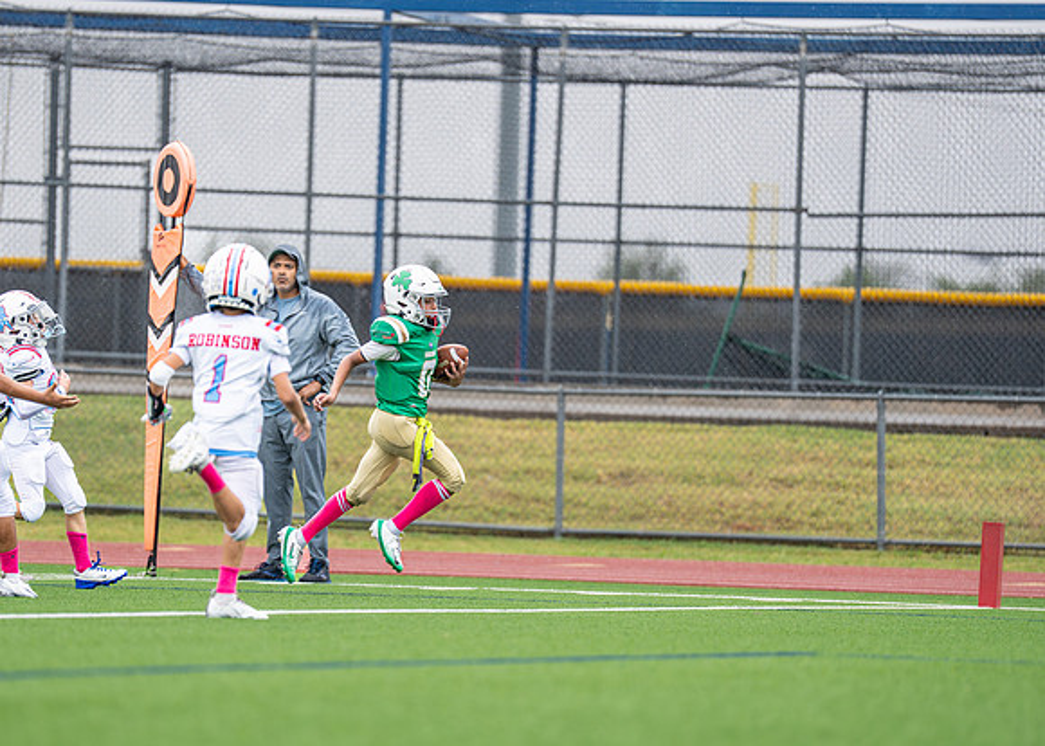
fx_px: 8166
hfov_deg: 7.3
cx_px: 391
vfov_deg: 5.2
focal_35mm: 275
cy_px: 432
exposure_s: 1/1000
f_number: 2.8
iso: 400
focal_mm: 200
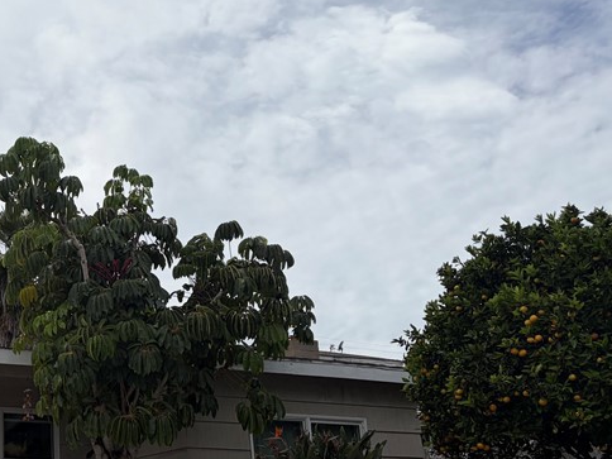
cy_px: 300
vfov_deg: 26.4
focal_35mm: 55
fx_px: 972
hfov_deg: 32.3
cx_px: 5
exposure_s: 1/11905
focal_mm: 5.96
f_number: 1.6
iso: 50
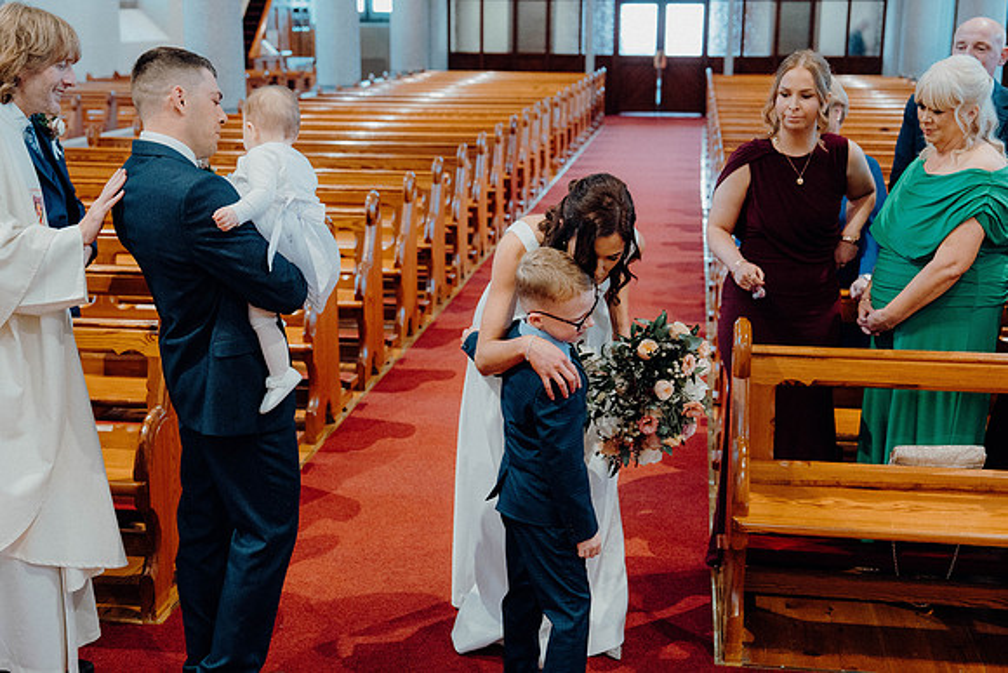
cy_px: 336
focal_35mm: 47
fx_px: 1316
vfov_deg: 28.7
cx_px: 504
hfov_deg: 41.9
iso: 4000
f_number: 3.5
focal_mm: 47
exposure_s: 1/160
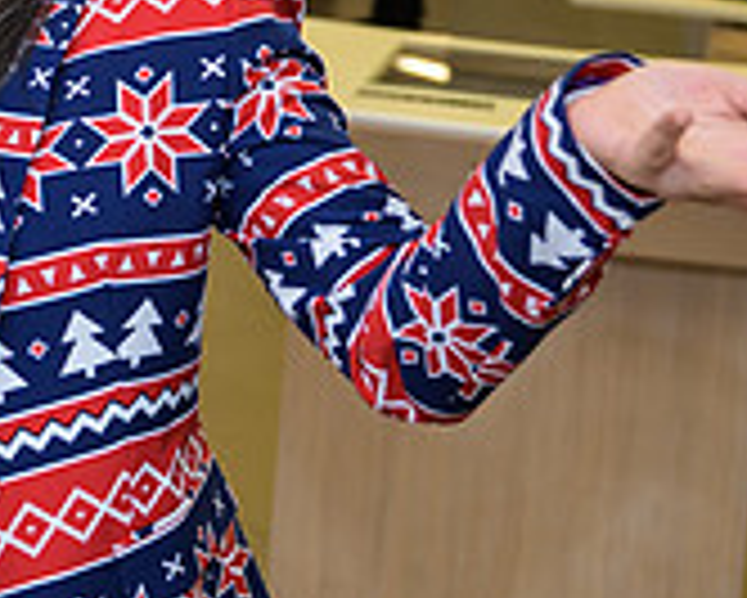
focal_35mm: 105
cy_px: -88
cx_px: 36
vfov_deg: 14.3
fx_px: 2323
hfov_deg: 17.9
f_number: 3.2
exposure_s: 1/125
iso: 400
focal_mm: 32
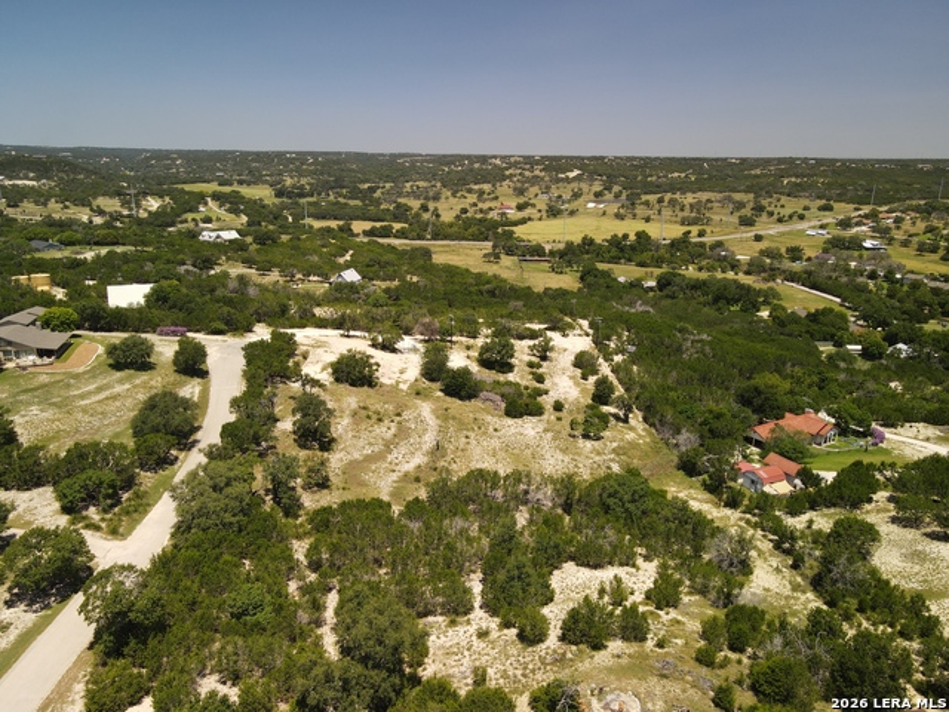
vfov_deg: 56.8
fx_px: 658
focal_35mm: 24
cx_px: 474
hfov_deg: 71.6
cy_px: 356
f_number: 2.8
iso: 100
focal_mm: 4.5
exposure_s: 1/60
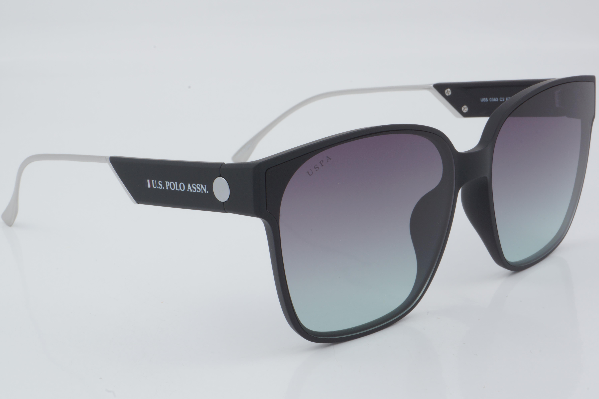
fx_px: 1248
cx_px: 300
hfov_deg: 27.0
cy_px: 200
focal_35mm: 75
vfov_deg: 18.2
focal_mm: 50
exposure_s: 1/3
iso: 100
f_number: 32
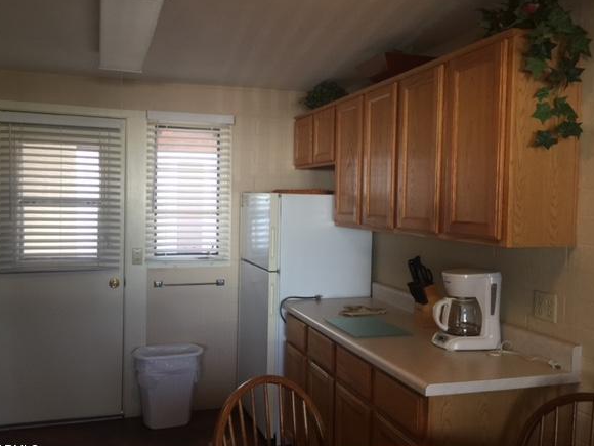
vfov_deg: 44.2
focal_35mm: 32
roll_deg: -1.6
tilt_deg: -2.2
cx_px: 271
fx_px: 549
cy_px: 225
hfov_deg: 56.7
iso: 40
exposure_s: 1/30
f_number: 2.2
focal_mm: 4.15
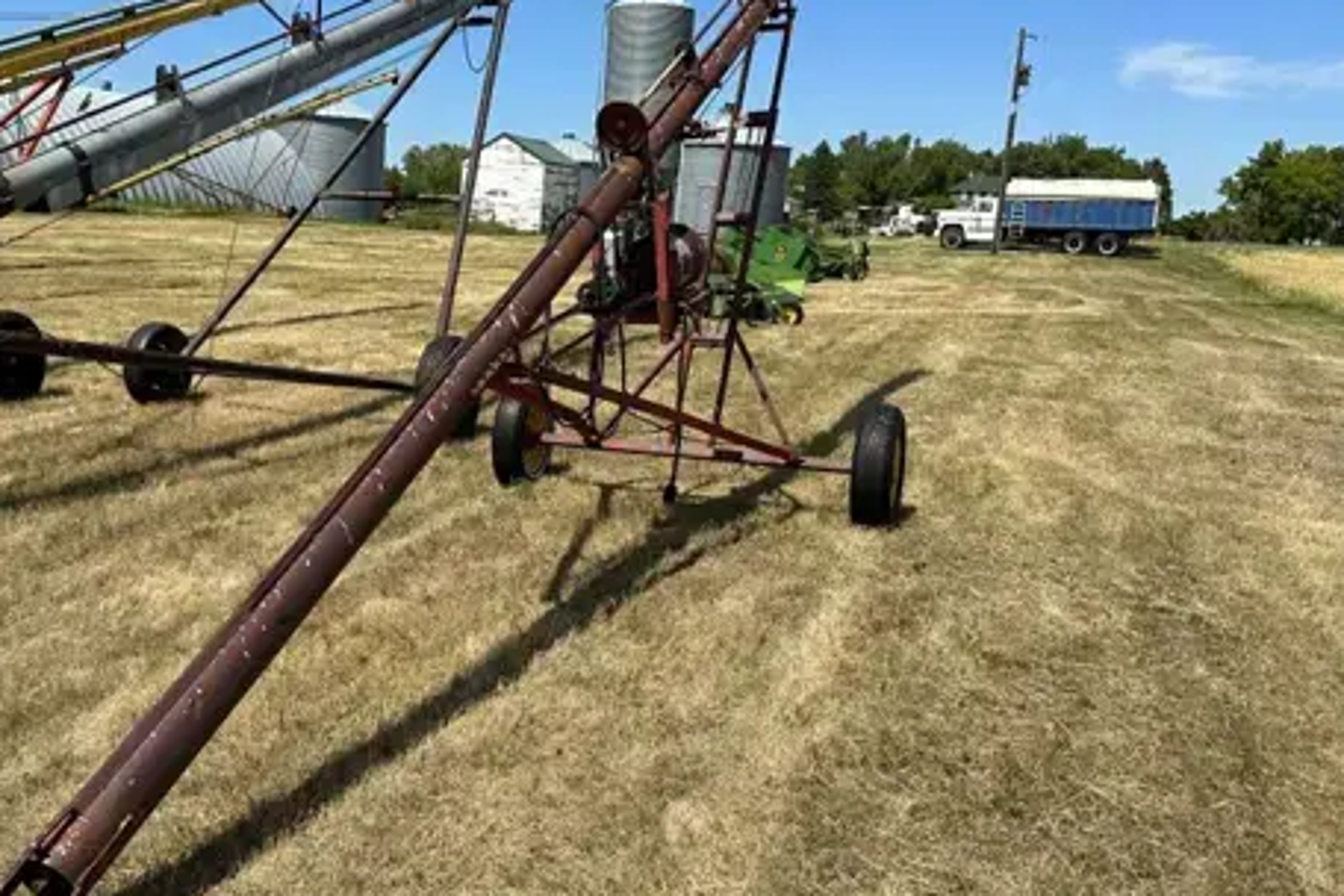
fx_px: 1307
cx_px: 463
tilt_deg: -8.7
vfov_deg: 37.8
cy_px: 483
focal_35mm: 35
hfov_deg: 53.5
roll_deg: -3.2
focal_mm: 6.86
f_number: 1.78
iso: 80
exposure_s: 1/5263
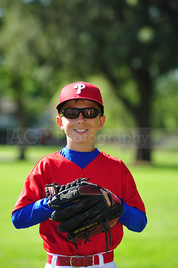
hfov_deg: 7.8
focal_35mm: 175
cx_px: 89
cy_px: 134
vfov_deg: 11.8
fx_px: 1299
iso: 200
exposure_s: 1/400
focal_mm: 175
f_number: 5
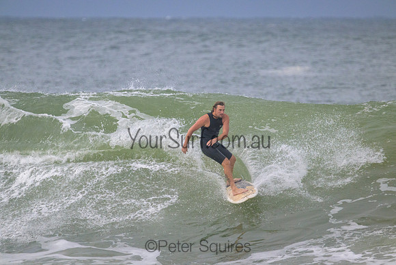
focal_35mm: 800
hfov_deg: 2.6
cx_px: 198
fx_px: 8802
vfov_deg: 1.7
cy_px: 132
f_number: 11
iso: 2500
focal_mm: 800
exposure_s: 1/2000
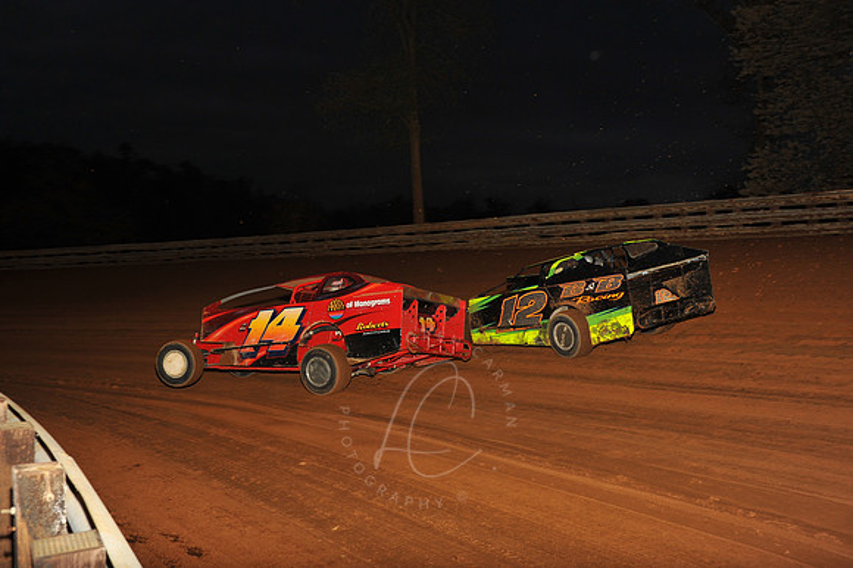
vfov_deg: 31.9
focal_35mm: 42
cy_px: 284
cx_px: 426
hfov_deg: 46.4
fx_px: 995
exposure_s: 1/320
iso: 500
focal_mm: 42
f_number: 7.1
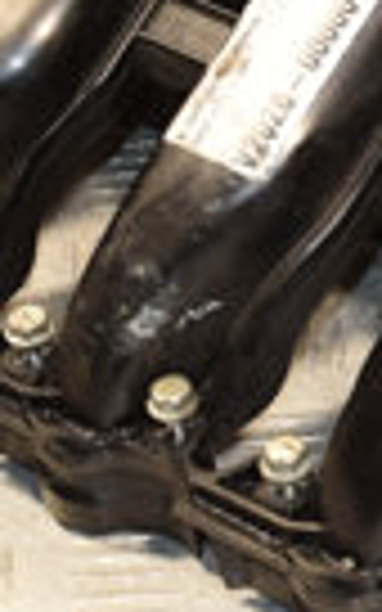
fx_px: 3598
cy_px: -18
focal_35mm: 216
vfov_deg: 9.6
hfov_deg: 6.0
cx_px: 575
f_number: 5.6
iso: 800
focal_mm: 30
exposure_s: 1/200
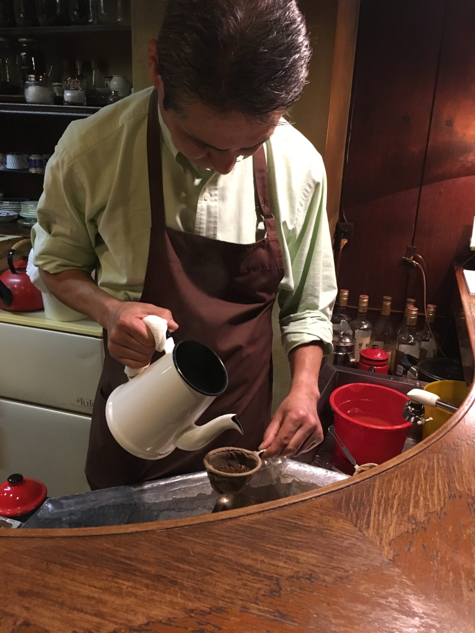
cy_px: 316
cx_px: 238
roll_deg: -2.3
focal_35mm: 29
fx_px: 531
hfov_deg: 48.2
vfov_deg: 61.7
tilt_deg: -20.6
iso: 200
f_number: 2.2
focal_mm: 4.15
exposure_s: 1/20
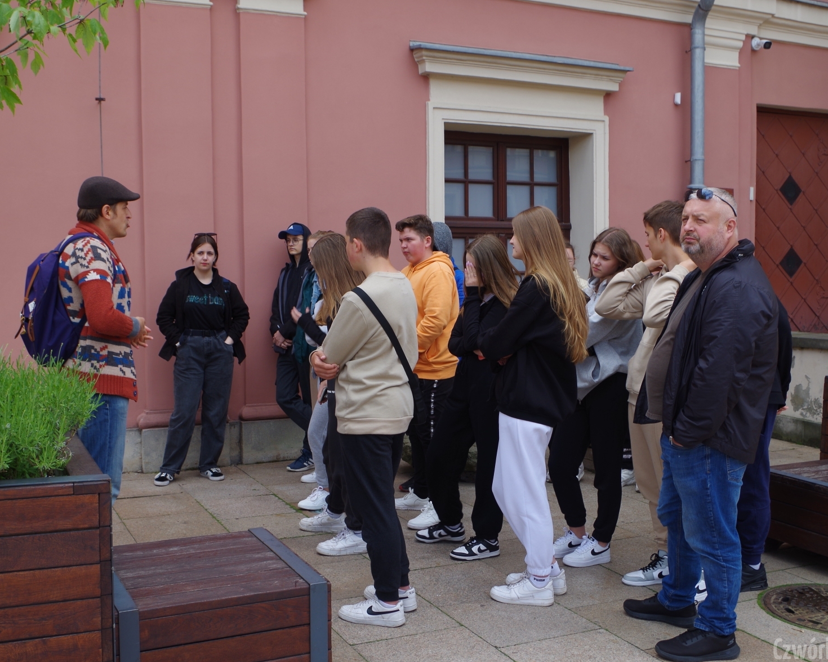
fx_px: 956
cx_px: 407
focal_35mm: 39
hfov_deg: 46.8
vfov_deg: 38.2
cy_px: 333
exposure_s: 1/125
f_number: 7.1
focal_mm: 23.13
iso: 100
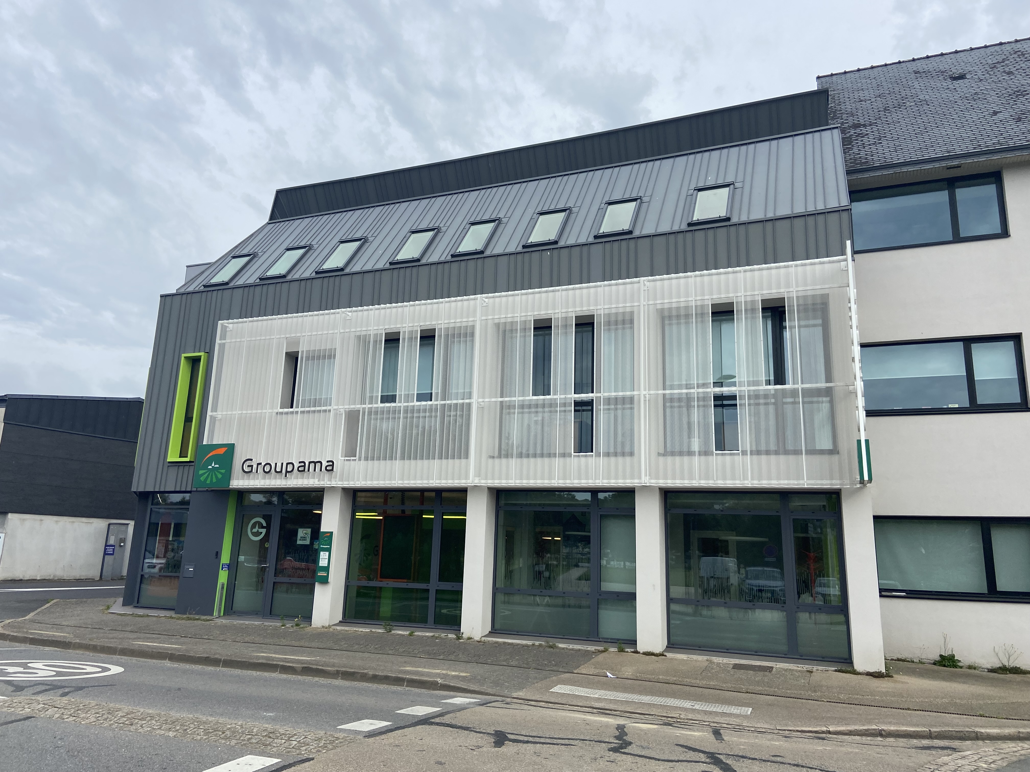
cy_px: 386
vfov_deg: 53.1
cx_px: 515
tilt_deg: +10.7
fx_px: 774
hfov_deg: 67.3
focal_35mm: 26
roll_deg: -1.5
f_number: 1.8
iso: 32
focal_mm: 4.25
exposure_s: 1/2066
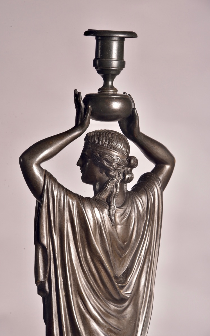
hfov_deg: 4.3
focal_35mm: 307
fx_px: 2813
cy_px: 168
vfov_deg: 6.8
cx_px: 103
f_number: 16
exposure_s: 1/125
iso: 400
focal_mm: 300
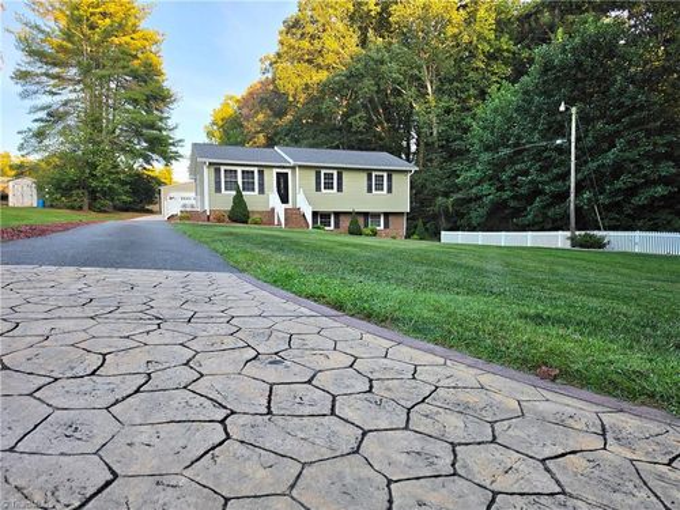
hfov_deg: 73.9
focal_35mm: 23
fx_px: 452
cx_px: 340
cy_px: 255
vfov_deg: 58.9
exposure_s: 1/370
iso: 20
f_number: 1.4
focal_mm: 6.5
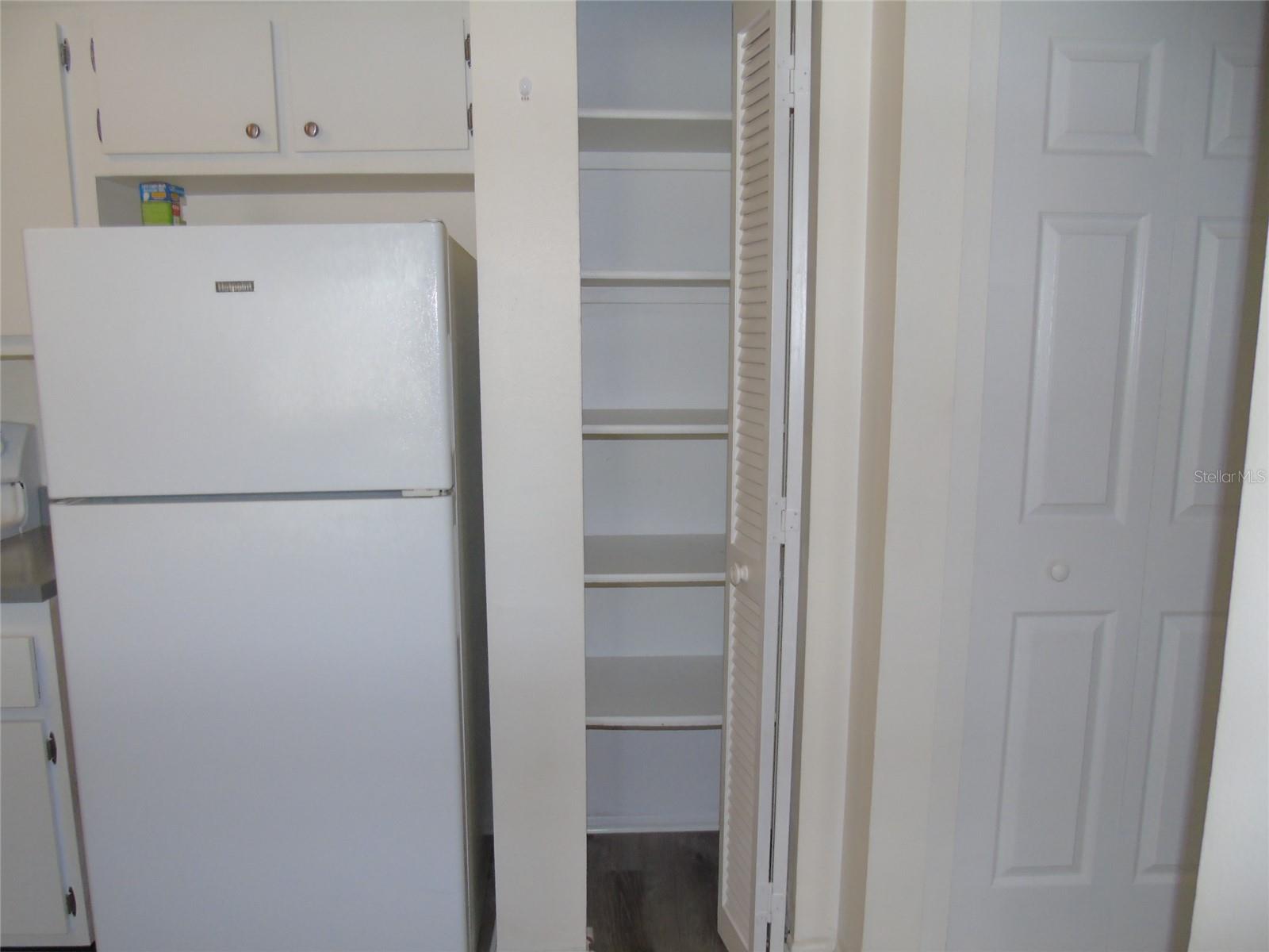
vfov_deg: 54.9
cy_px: 476
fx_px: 916
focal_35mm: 25
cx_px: 634
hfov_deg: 69.4
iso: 200
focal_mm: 4.4
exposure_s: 1/30
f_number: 3.4
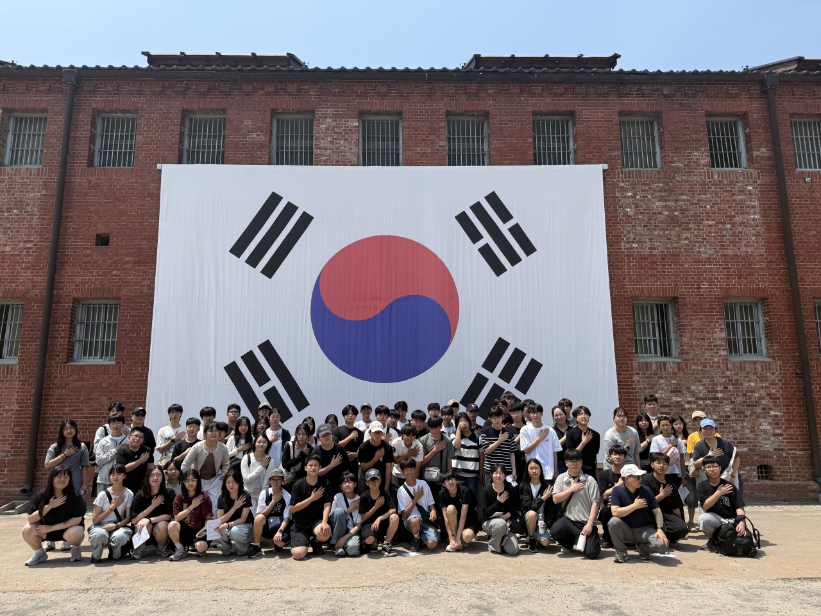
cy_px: 308
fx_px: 569
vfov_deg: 56.8
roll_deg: -0.3
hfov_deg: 71.6
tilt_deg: +10.7
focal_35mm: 24
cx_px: 410
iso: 80
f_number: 1.78
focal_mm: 6.76
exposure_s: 1/5714
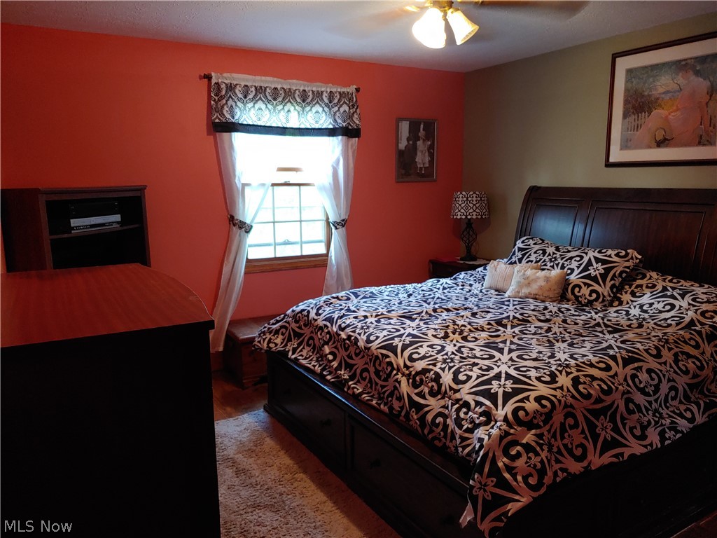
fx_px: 518
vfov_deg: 54.9
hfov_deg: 69.4
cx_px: 358
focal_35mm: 25
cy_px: 269
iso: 150
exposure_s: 1/24
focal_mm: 4.23
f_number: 1.5
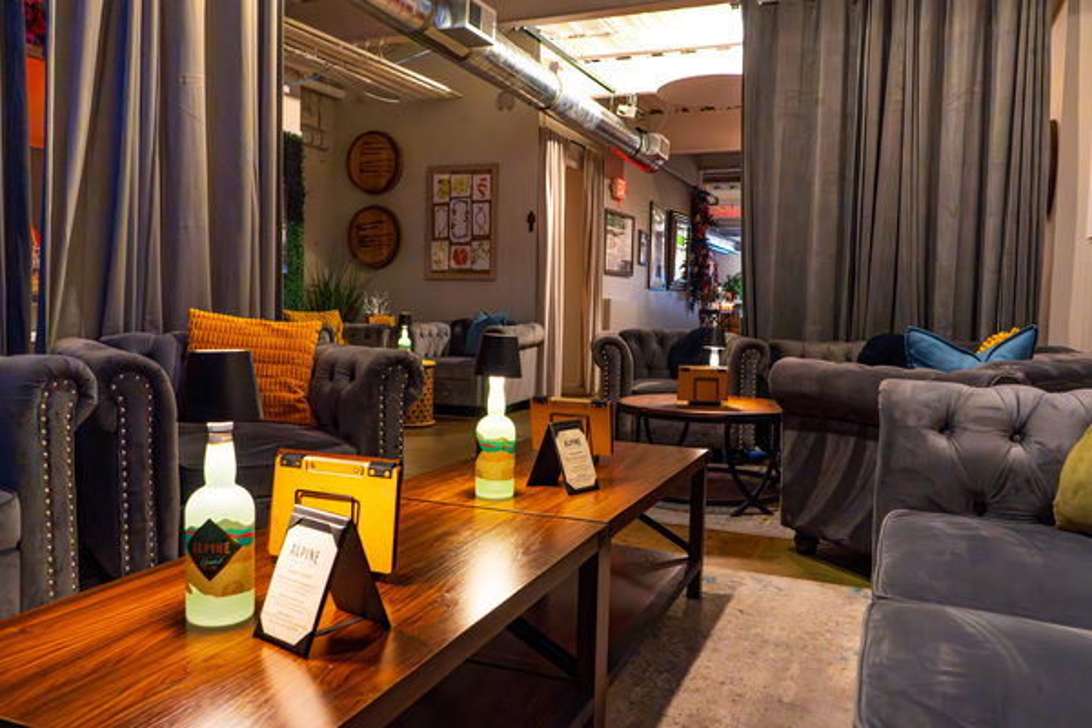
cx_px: 546
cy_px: 364
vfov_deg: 46.4
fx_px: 849
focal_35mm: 28
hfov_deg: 65.5
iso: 5000
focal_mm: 28
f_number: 9
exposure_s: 1/40
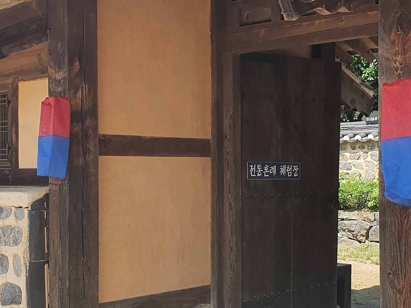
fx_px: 724
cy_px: 155
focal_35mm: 61
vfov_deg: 24.0
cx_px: 306
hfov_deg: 31.2
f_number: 2.4
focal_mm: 4.32
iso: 50
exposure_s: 1/888
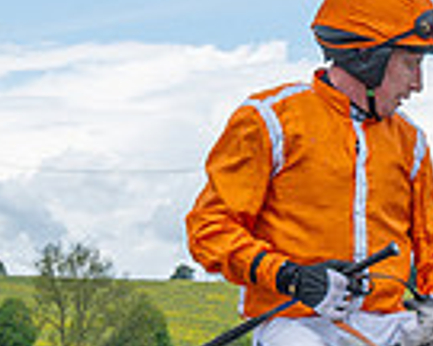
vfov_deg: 7.2
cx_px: 608
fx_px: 2678
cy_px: 588
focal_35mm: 209
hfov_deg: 9.1
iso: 100
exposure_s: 1/160
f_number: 8
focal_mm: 35
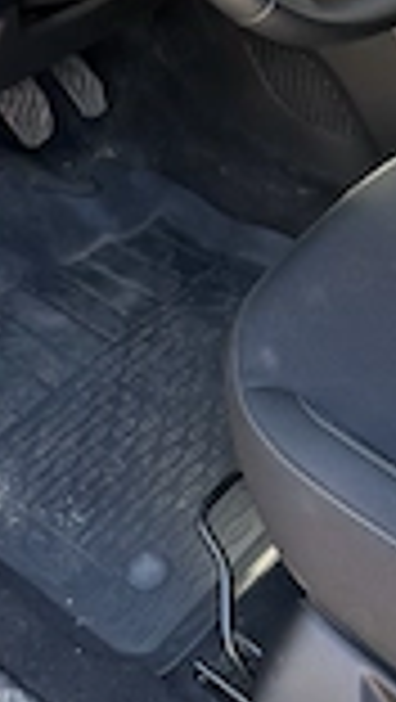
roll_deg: -3.2
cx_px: 320
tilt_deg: -34.7
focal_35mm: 67
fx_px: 1248
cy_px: 63
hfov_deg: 17.9
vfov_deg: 30.0
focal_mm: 6.76
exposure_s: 1/218
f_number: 1.78
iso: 160
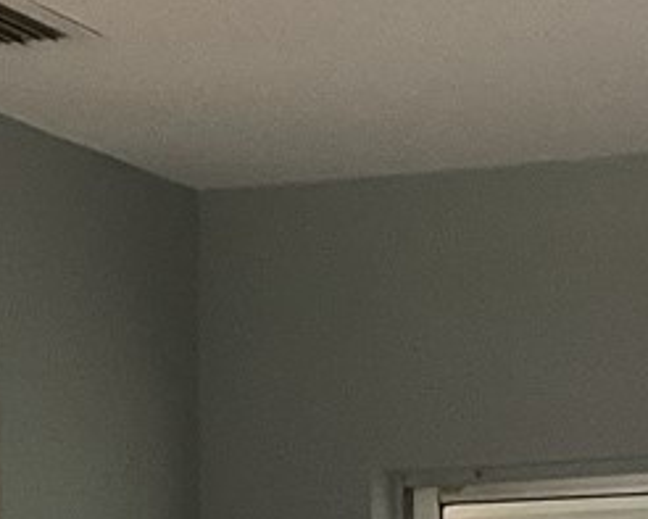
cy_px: 1349
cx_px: 126
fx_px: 3780
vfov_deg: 7.3
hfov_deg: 9.8
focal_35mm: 197
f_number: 2.4
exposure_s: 1/60
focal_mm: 3.3
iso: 125
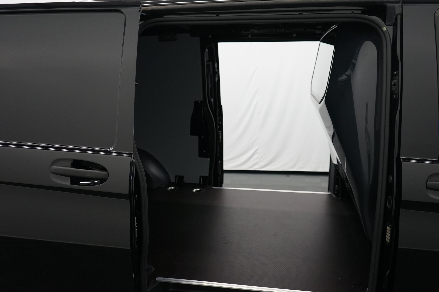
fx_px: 366
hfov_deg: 61.9
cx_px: 220
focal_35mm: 30
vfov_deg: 43.6
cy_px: 146
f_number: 4
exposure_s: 1/160
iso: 1250
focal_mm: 30
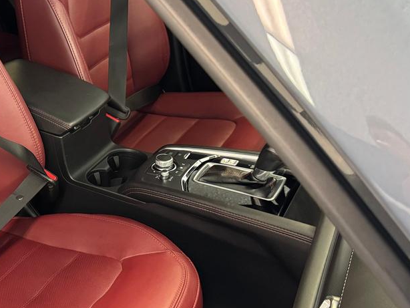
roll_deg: -1.6
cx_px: 65
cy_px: 165
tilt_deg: -31.7
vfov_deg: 29.1
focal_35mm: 50
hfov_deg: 36.5
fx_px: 592
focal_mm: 6.76
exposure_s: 1/60
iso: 640
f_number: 1.78
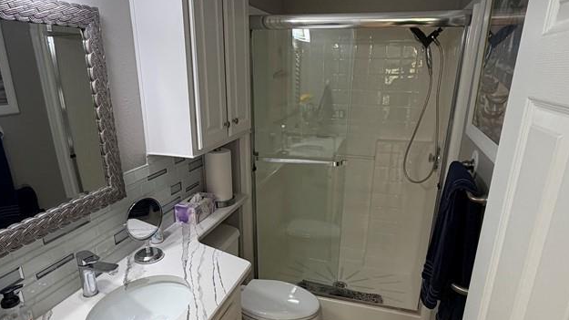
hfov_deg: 74.1
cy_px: 199
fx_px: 377
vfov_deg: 45.6
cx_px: 280
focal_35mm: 25
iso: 250
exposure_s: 1/60
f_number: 2.2
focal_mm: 2.22
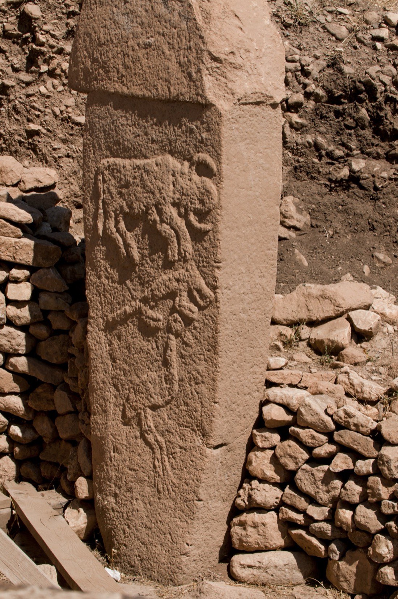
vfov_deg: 19.5
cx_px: 199
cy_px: 300
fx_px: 1745
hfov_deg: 13.0
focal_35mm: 105
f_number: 11
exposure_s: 1/500
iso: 200
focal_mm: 70
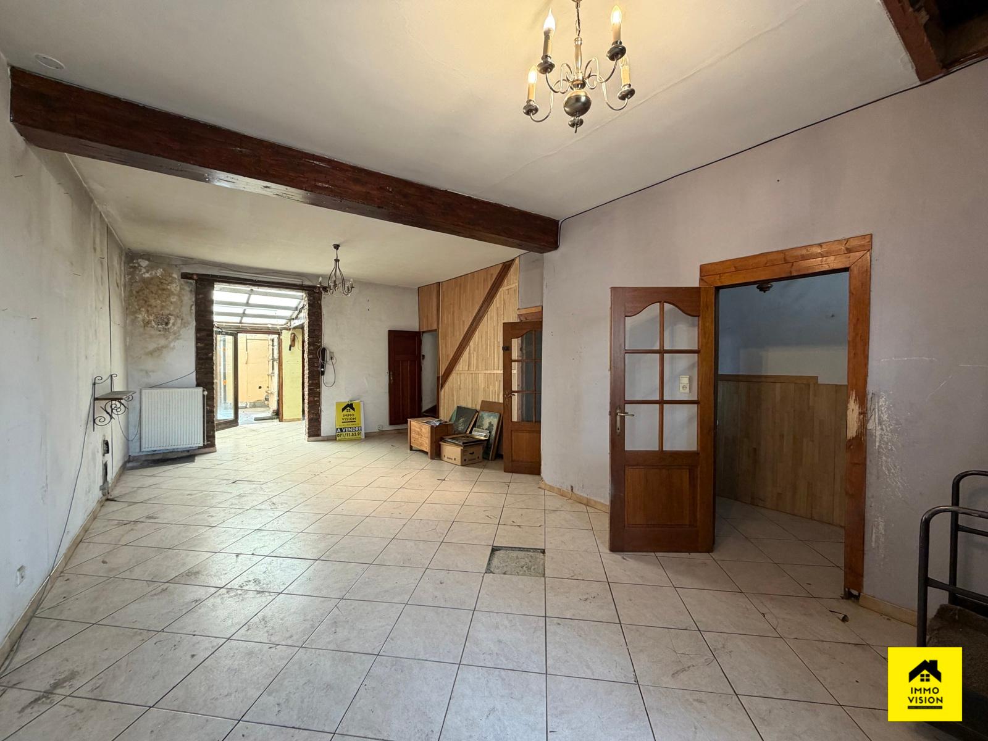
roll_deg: -0.3
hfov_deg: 102.1
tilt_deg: -1.4
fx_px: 400
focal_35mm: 14
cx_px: 494
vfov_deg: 85.7
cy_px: 370
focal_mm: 2.22
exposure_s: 1/50
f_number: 2.2
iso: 160
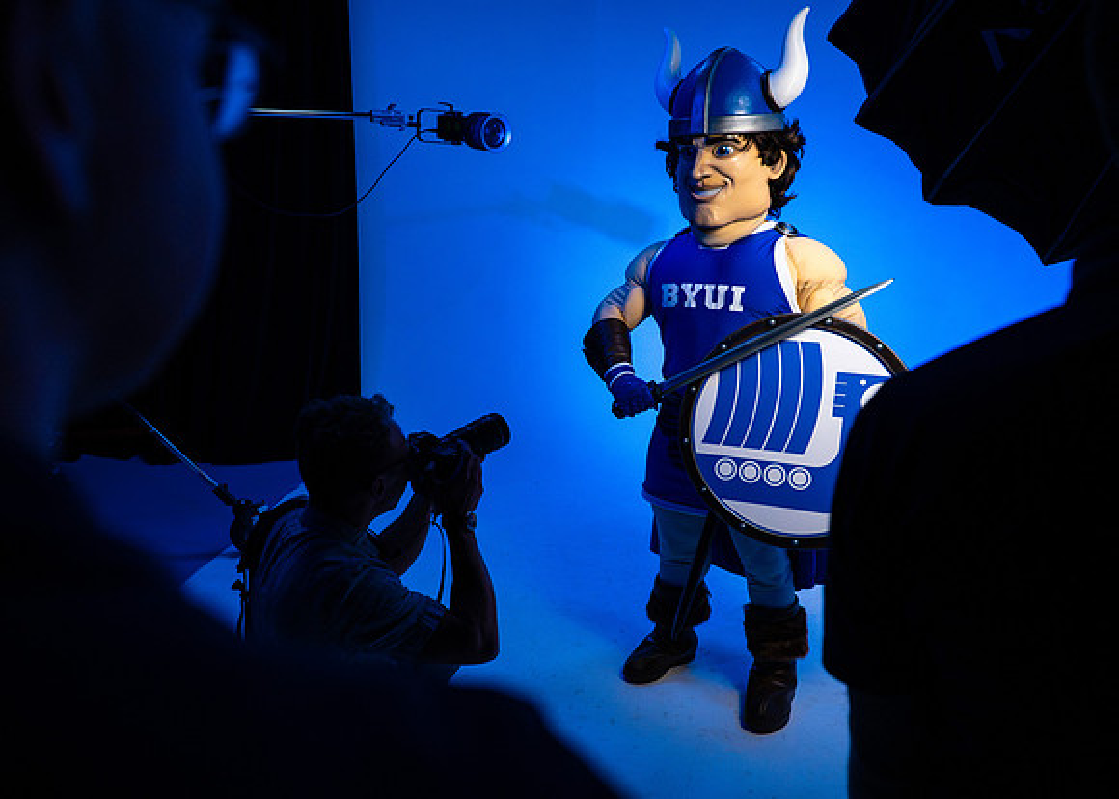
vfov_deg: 53.1
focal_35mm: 25
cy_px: 400
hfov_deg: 70.0
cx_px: 556
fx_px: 799
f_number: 4
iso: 4000
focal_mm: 24
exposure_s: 1/250
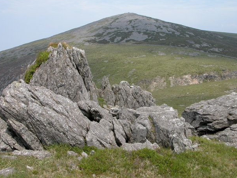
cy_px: 89
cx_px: 114
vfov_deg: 38.7
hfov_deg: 50.1
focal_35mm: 37
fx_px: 253
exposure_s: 1/306
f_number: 6.3
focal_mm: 8.9
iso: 100
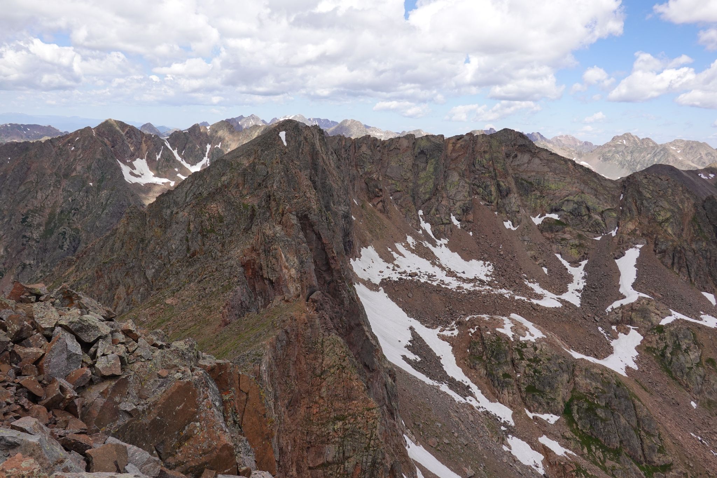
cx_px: 358
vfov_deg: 41.1
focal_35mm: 32
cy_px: 239
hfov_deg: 58.7
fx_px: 637
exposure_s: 1/320
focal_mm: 12.01
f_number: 5.6
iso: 100
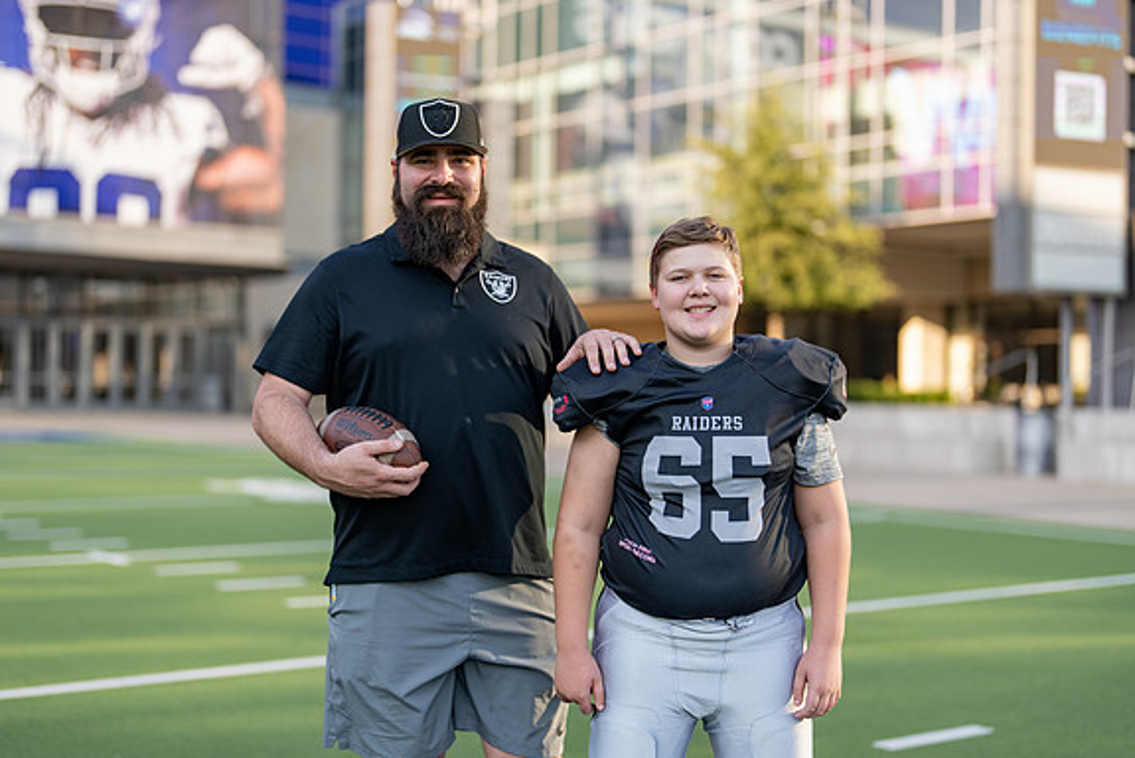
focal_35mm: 54
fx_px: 1703
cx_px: 568
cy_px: 385
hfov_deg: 36.9
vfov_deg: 25.1
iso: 100
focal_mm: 50
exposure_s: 1/2500
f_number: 1.2
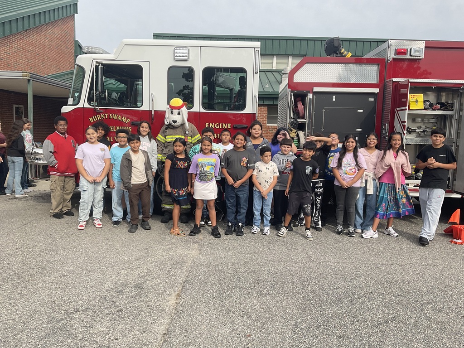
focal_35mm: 29
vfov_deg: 48.2
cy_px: 174
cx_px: 232
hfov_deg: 61.7
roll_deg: -1.7
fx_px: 389
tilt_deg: -6.5
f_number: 1.8
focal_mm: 3
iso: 16
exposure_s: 1/997
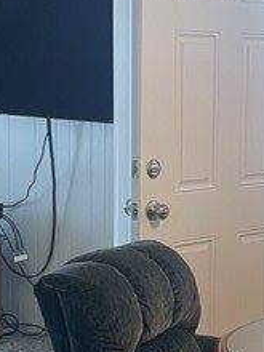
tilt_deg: -8.3
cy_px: 258
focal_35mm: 121
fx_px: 1230
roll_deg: -0.3
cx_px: 325
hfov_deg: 12.0
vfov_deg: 16.2
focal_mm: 4.2
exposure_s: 1/60
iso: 80
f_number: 1.6
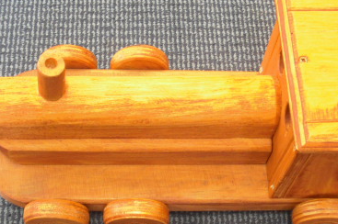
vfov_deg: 19.6
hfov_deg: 29.2
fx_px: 647
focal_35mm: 69
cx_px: 190
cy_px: 156
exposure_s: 1/30
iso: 200
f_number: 2.8
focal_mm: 6.2
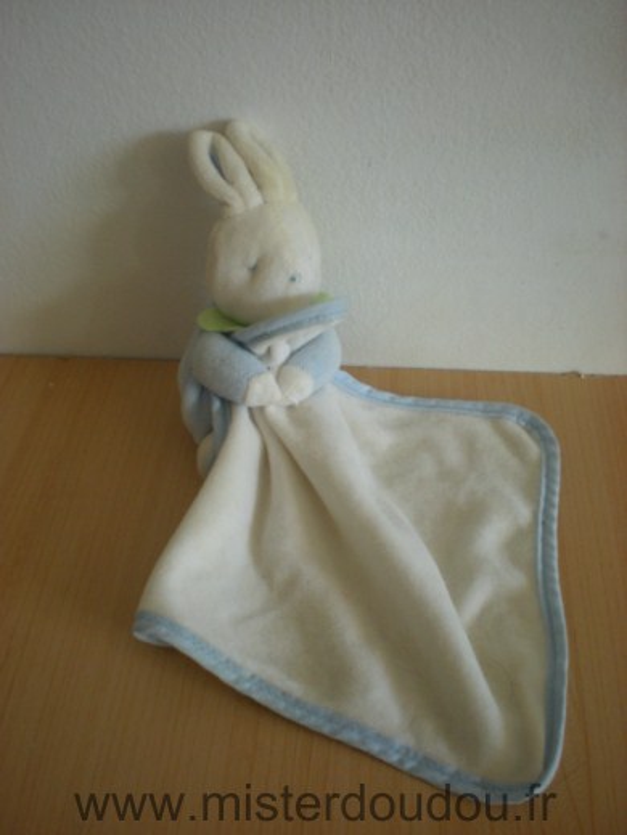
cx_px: 314
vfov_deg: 49.0
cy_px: 418
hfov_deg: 37.7
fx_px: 918
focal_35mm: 38
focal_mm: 6.3
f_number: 3.1
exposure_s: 1/47.5
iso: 200
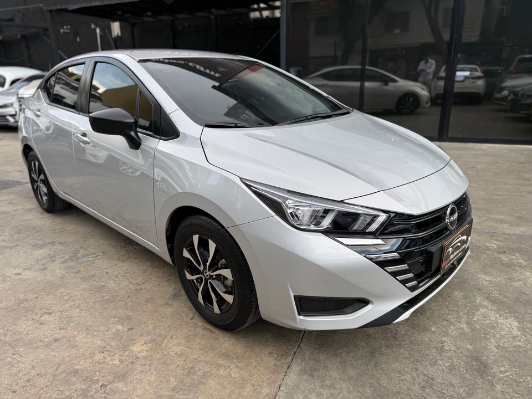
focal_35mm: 24
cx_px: 266
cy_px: 200
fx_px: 369
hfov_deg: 71.6
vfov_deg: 56.8
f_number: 1.78
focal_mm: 6.76
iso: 80
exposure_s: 1/677
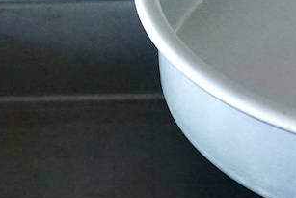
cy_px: 120
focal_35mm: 125
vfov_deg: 11.0
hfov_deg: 16.2
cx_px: 254
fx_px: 1028
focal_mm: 20
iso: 4000
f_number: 4
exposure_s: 1/160
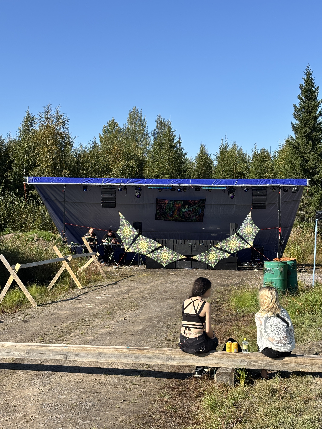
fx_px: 645
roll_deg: -0.8
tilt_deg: +1.0
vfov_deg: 36.8
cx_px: 161
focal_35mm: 52
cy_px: 214
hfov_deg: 28.0
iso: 40
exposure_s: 1/1876
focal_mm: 5.96
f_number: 1.6
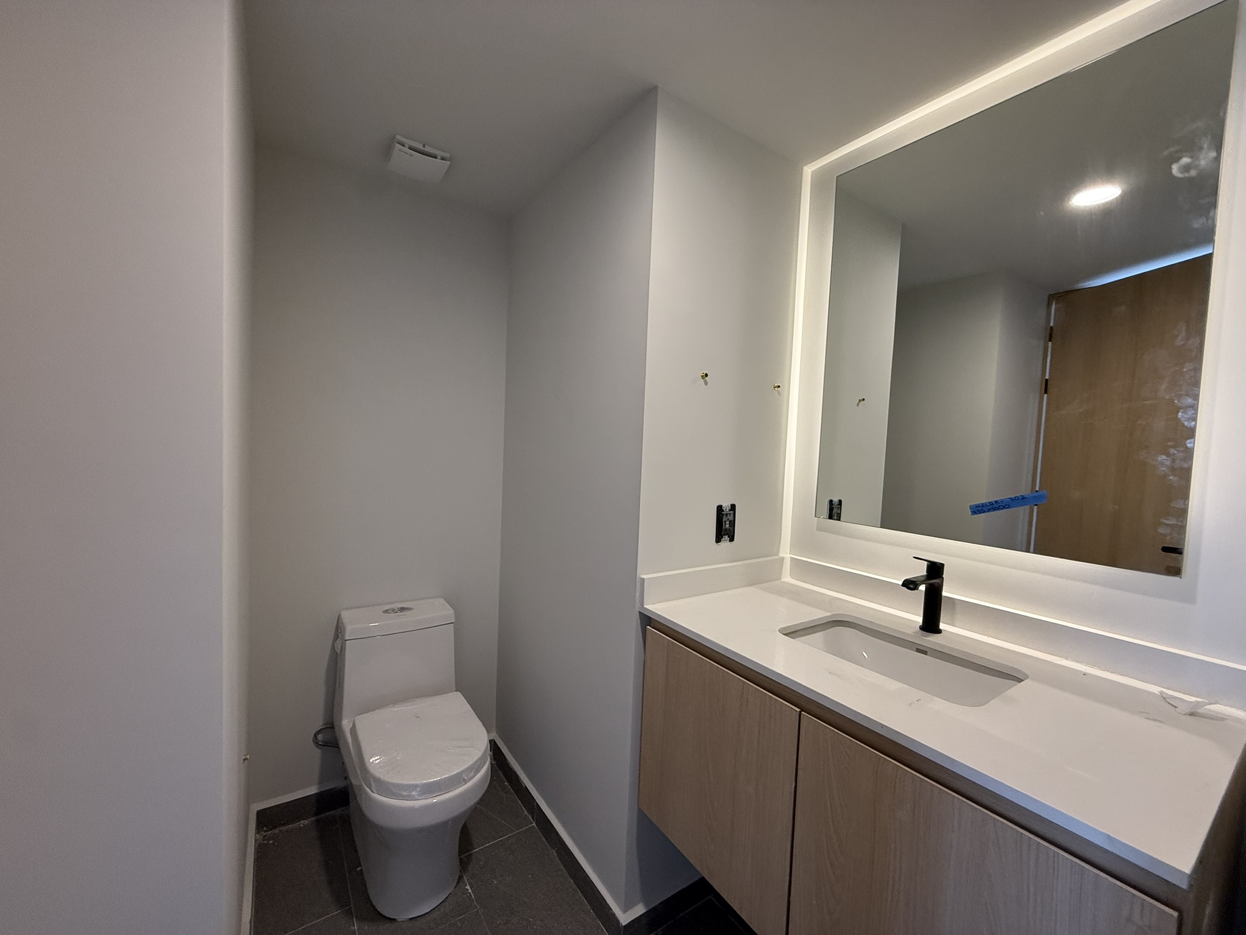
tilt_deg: -2.2
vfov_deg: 85.7
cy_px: 468
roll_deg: -2.7
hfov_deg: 102.1
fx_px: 504
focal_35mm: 14
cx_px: 623
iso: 160
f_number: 2.2
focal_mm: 2.22
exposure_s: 1/120
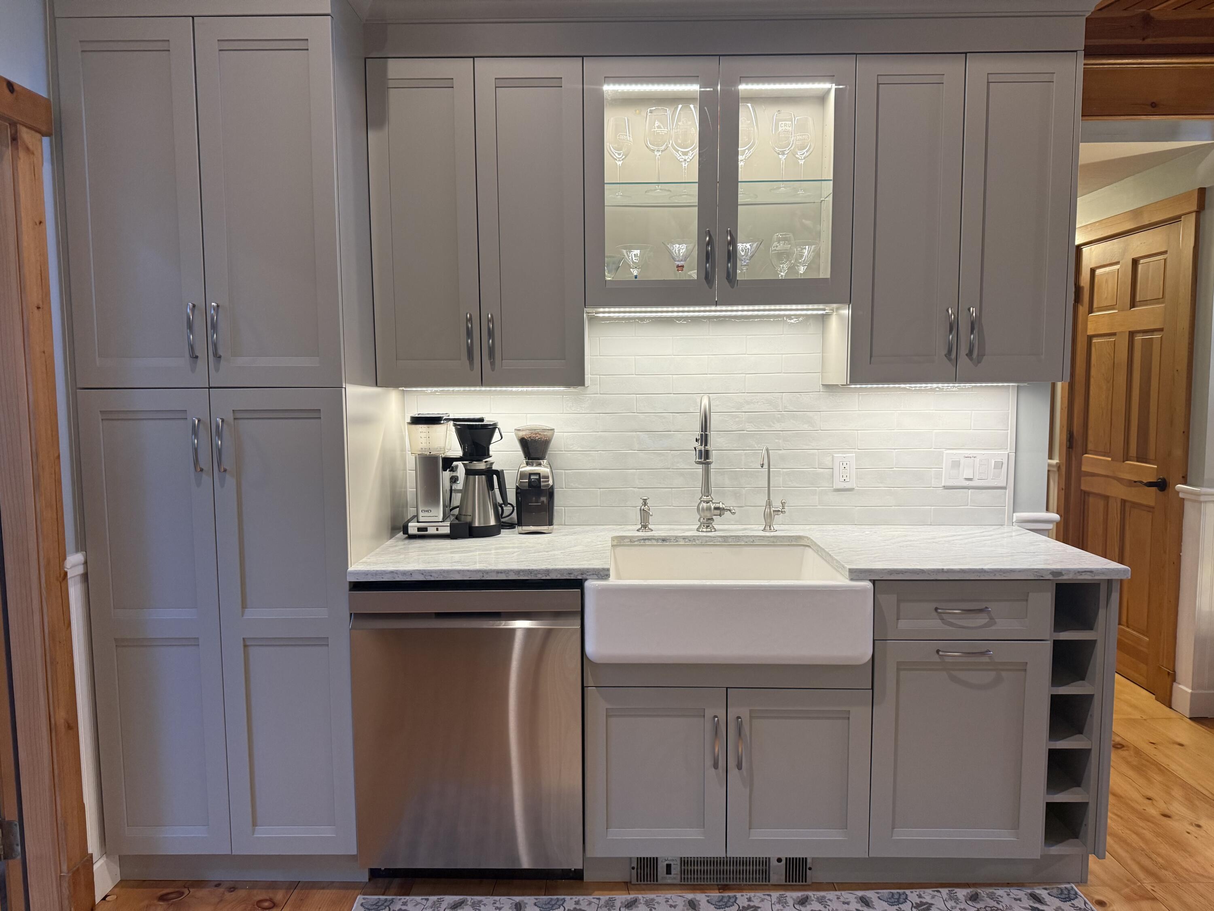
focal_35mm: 24
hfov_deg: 71.6
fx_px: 842
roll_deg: +0.6
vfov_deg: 56.8
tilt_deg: -4.5
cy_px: 456
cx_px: 607
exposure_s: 1/60
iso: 250
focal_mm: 6.76
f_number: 1.78
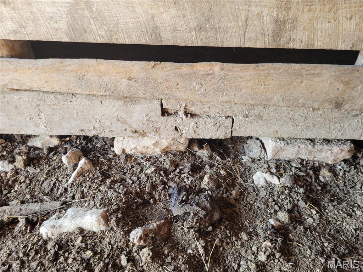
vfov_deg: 53.1
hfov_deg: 67.3
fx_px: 273
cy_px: 136
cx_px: 182
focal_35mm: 26
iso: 160
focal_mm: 5.4
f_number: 1.8
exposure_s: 1/120
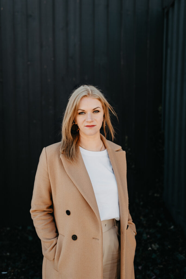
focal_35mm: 35
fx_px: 271
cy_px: 140
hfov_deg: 37.9
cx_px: 93
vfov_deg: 54.4
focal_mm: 35
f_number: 2
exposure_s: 1/500
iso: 100
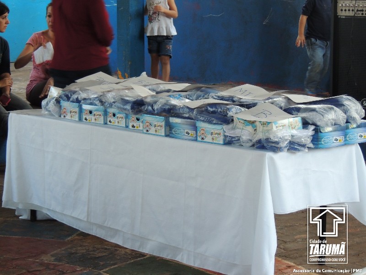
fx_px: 1110
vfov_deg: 14.1
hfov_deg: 18.7
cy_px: 138
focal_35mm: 105
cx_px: 183
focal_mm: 18.7
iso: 400
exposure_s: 1/40
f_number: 4.2
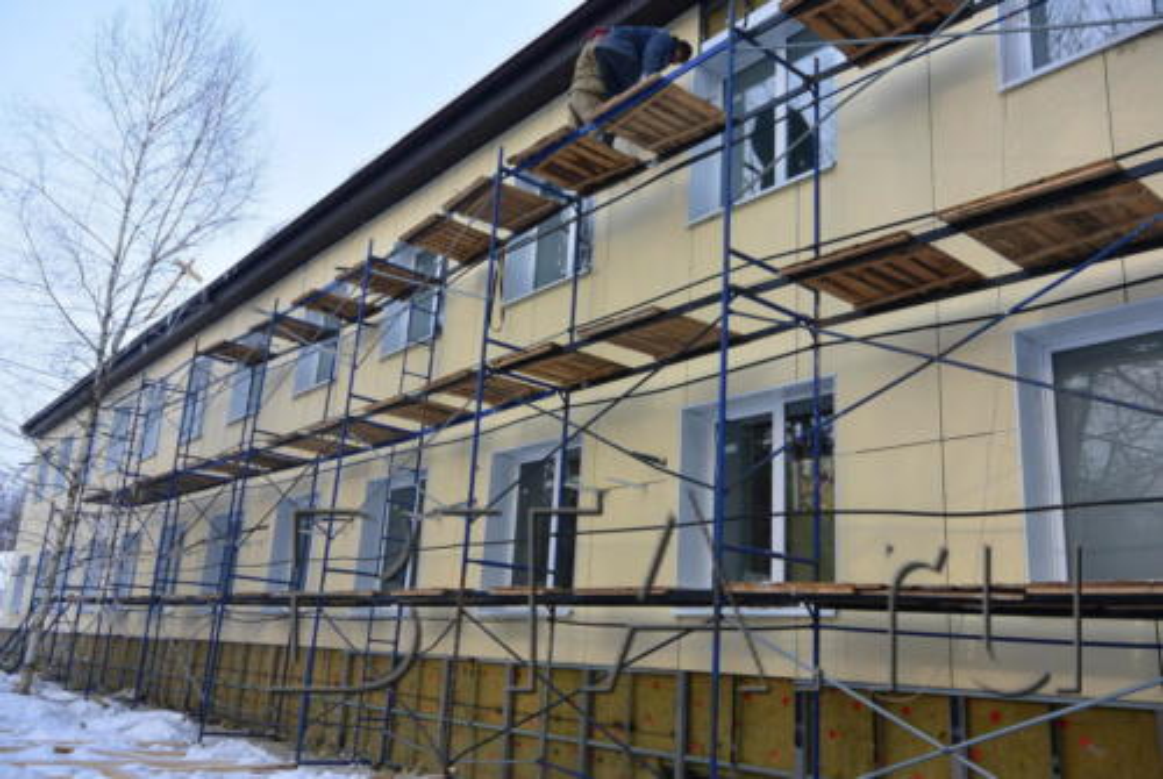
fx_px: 938
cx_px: 582
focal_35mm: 29
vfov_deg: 45.1
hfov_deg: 63.6
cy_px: 390
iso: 100
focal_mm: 11
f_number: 4
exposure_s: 1/320
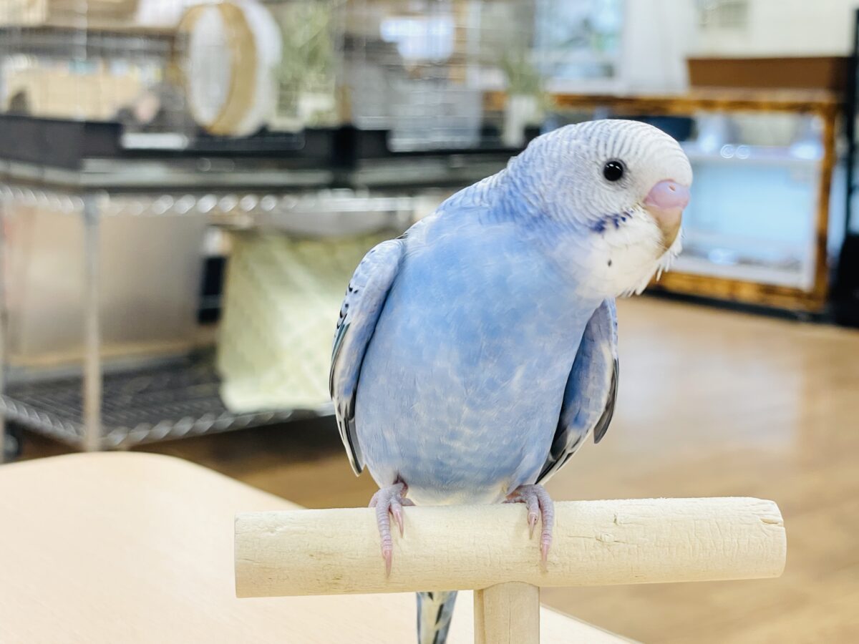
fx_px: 1290
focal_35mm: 52
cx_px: 430
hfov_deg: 36.8
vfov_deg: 28.0
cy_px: 322
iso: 100
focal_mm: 6
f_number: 2
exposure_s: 1/99
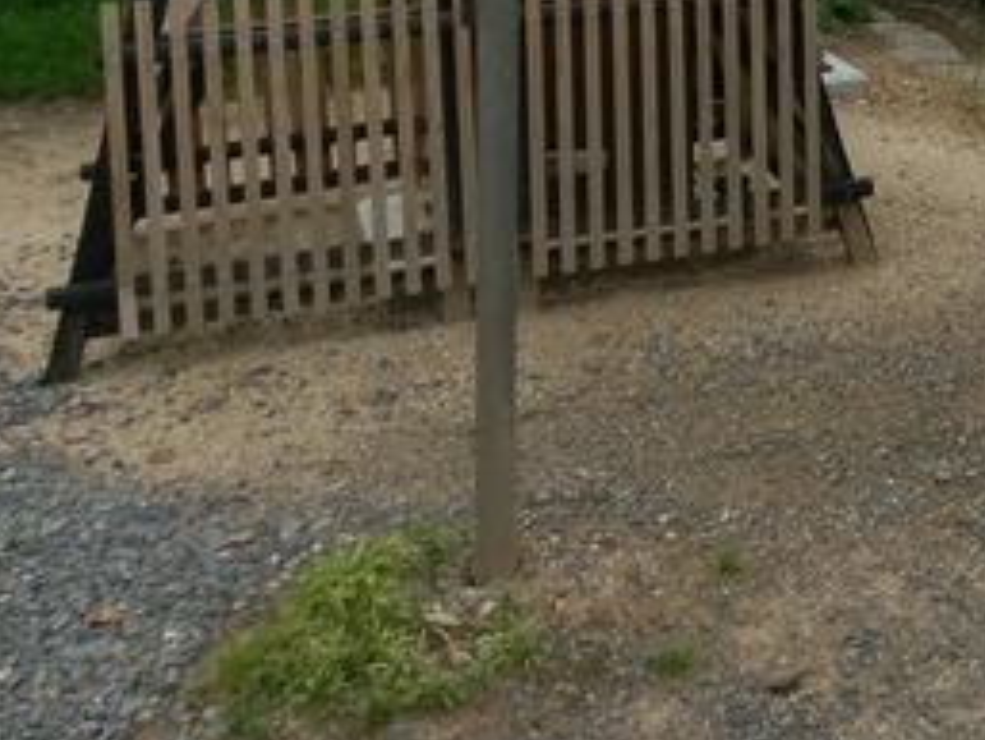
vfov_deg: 16.9
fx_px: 2306
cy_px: -276
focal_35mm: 81
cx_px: 1430
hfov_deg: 20.9
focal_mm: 4.58
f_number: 1.8
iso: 100
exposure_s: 1/2182
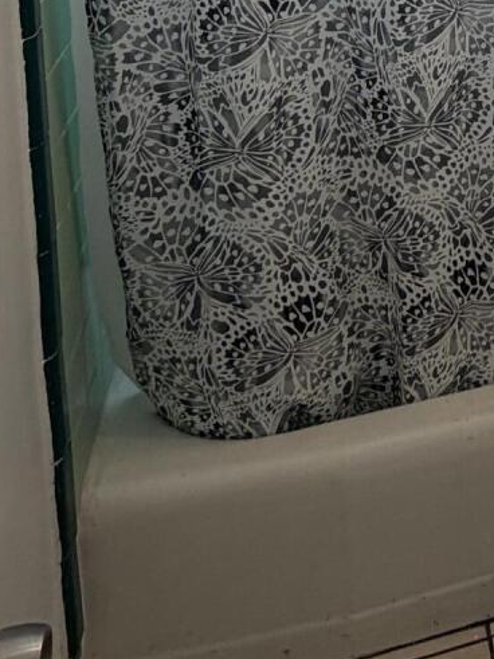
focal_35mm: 57
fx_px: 1085
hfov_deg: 22.2
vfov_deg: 27.0
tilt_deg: -7.0
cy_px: -251
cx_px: 691
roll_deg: +0.3
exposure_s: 1/120
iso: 64
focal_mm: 2.22
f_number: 2.2
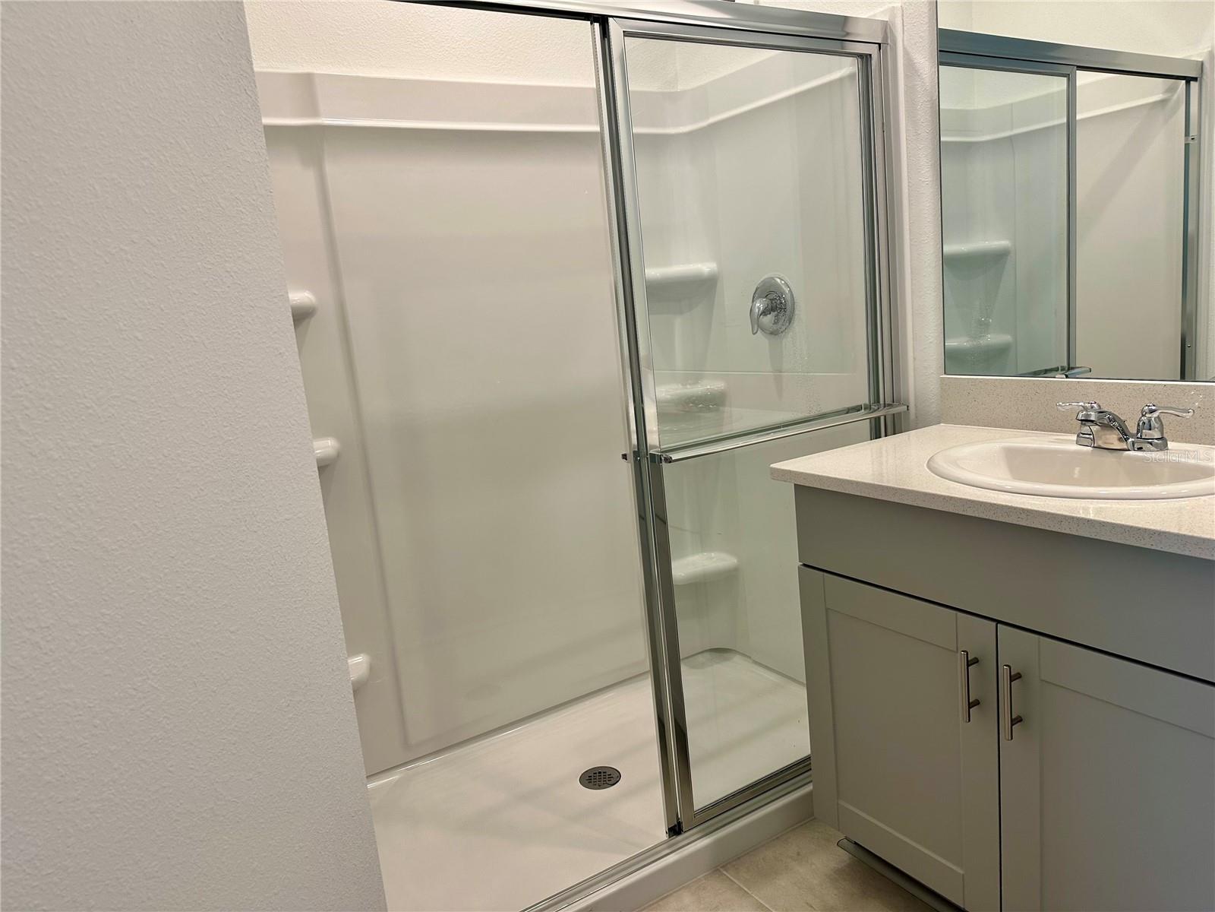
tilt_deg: -9.6
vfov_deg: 56.8
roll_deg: +5.4
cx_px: 608
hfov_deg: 71.6
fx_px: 842
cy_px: 456
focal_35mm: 24
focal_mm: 6.86
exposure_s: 1/120
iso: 100
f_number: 1.78
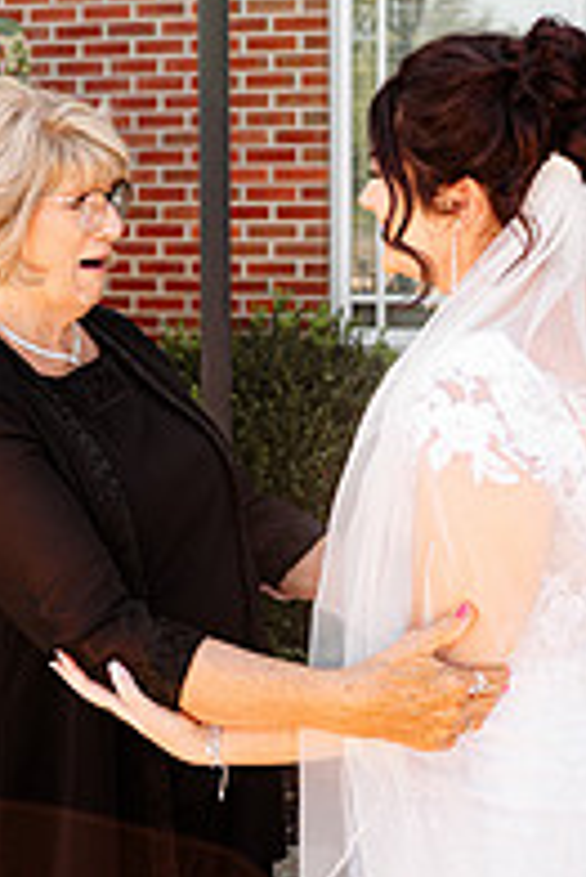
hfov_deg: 24.6
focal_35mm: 55
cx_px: 224
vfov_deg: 35.9
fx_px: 1340
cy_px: 295
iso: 250
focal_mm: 24
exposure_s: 1/640
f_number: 2.8
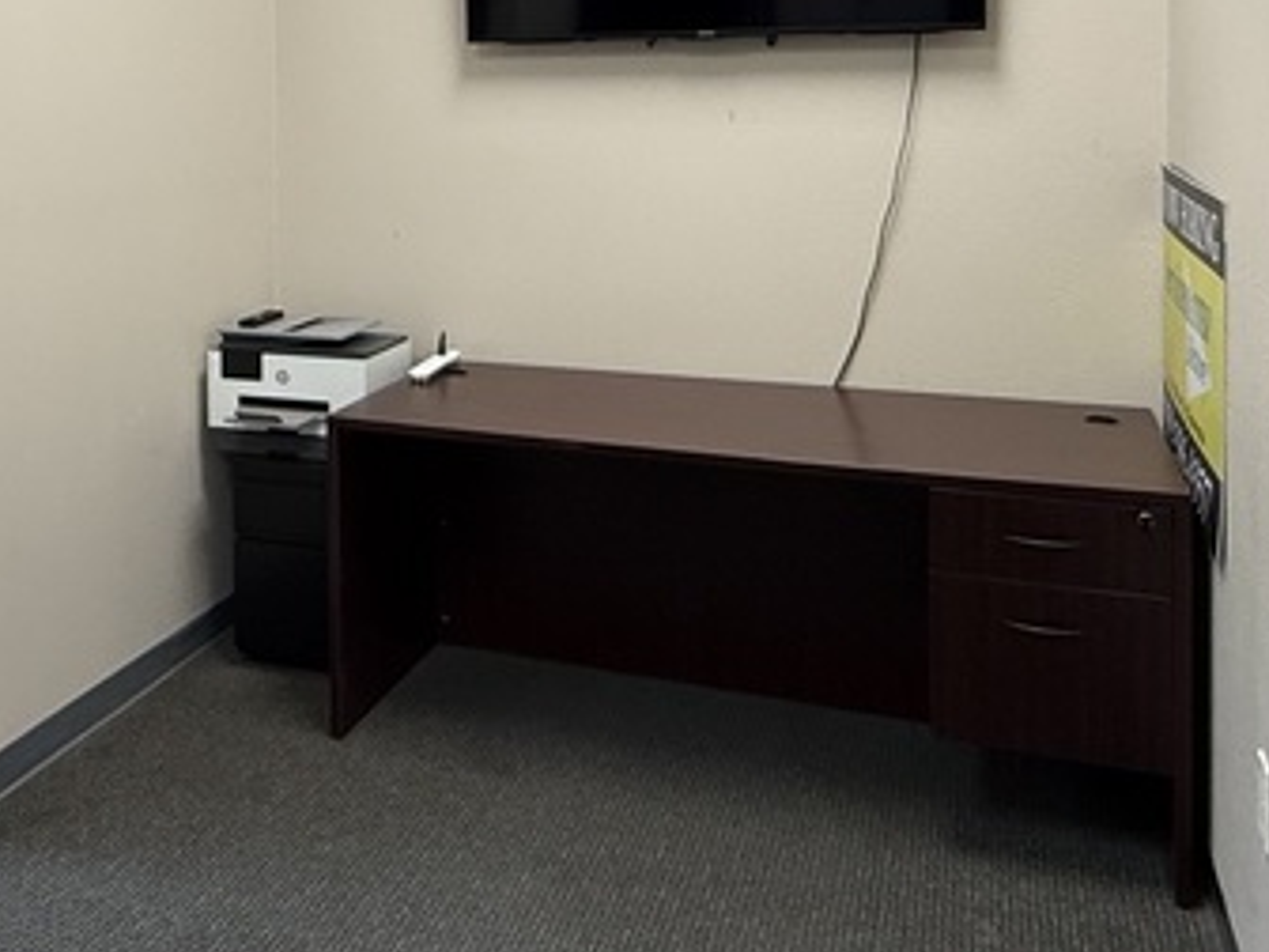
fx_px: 1466
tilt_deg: -1.0
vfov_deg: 34.4
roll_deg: +0.2
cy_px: 132
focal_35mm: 40
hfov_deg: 45.0
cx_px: 295
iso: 200
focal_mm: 2.22
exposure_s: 1/60
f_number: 2.2
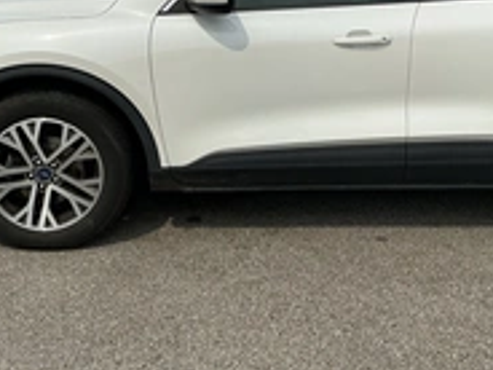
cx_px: 330
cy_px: 56
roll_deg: -1.9
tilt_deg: -10.7
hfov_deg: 31.4
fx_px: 869
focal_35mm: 61
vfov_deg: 23.5
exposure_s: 1/3125
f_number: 1.8
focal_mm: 3
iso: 25
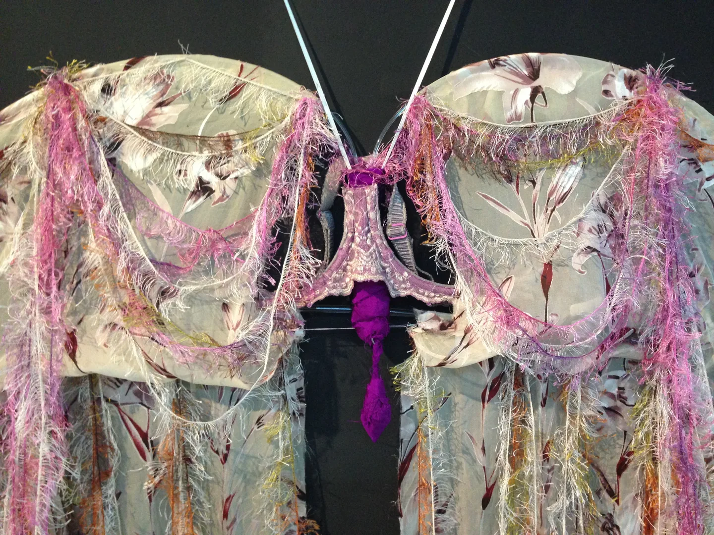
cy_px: 268
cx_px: 357
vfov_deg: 42.9
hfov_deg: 55.4
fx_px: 681
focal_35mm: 33
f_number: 2.4
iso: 320
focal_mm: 4.12
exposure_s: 1/20
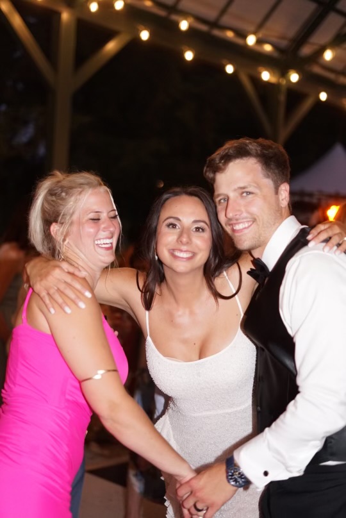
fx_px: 720
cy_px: 259
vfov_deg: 39.6
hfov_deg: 27.0
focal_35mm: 50
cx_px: 173
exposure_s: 1/125
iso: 1600
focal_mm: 50
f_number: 2
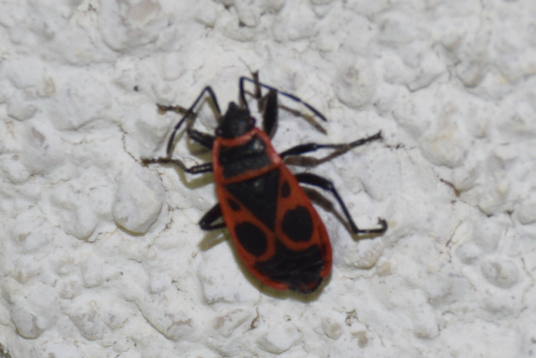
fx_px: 3129
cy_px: 179
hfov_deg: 9.8
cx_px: 268
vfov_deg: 6.6
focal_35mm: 210
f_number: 5.6
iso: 320
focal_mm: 140
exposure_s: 1/60
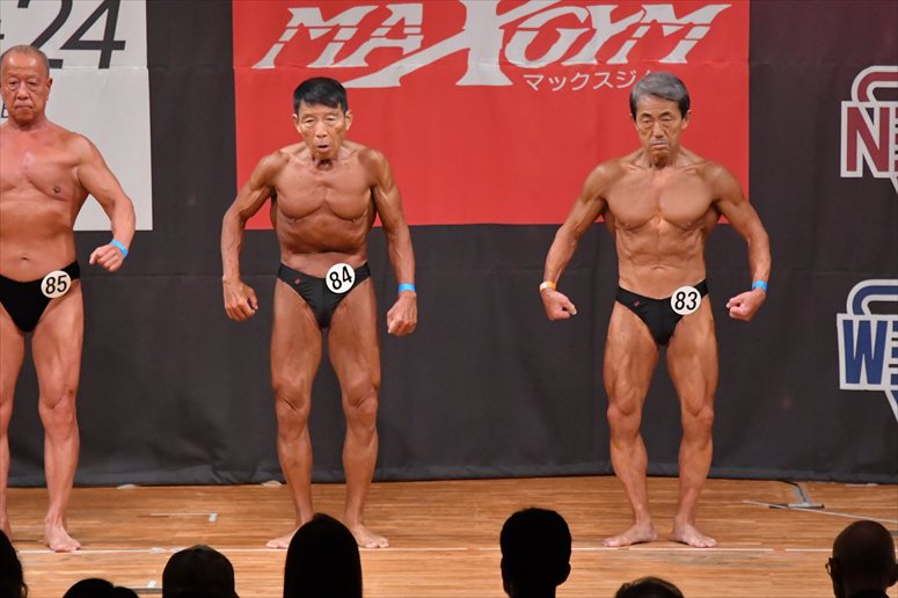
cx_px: 449
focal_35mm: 285
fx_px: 7106
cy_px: 299
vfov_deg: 4.8
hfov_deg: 7.2
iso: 8000
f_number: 5.6
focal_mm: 190
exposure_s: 1/400
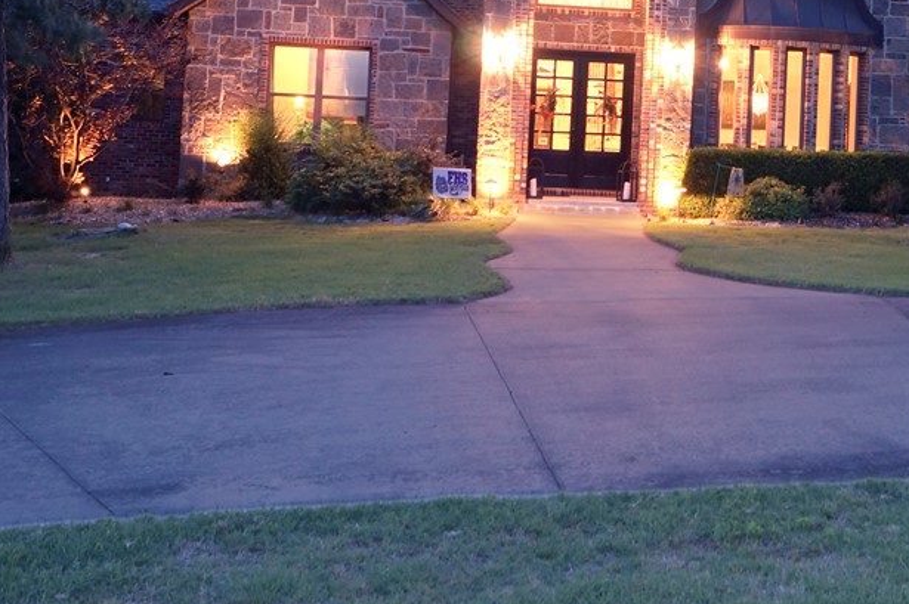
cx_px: 756
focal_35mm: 53
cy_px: 87
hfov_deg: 36.0
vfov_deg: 24.9
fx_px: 1337
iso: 400
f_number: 7.1
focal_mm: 20
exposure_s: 1.3
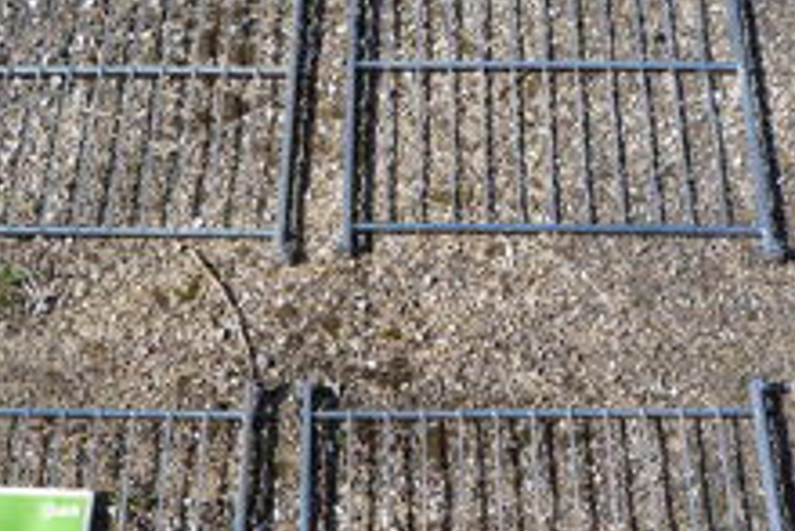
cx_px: 336
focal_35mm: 68
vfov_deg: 20.0
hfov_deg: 29.6
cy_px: 361
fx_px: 1503
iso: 100
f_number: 4
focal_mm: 5.2
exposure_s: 1/400
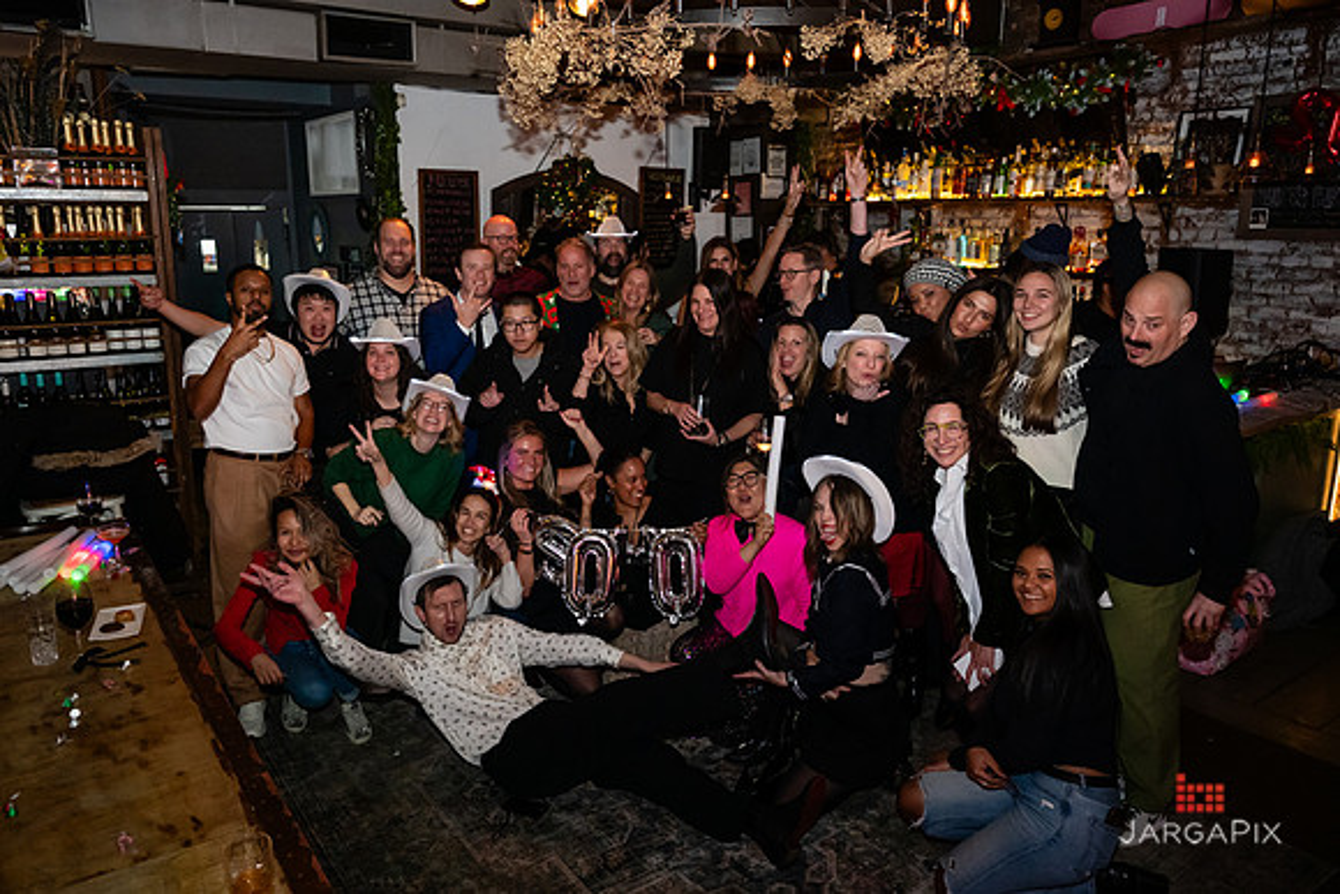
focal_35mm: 26
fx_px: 967
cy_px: 434
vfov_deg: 49.6
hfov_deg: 69.4
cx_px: 651
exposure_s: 1/125
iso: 3200
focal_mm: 24
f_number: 4
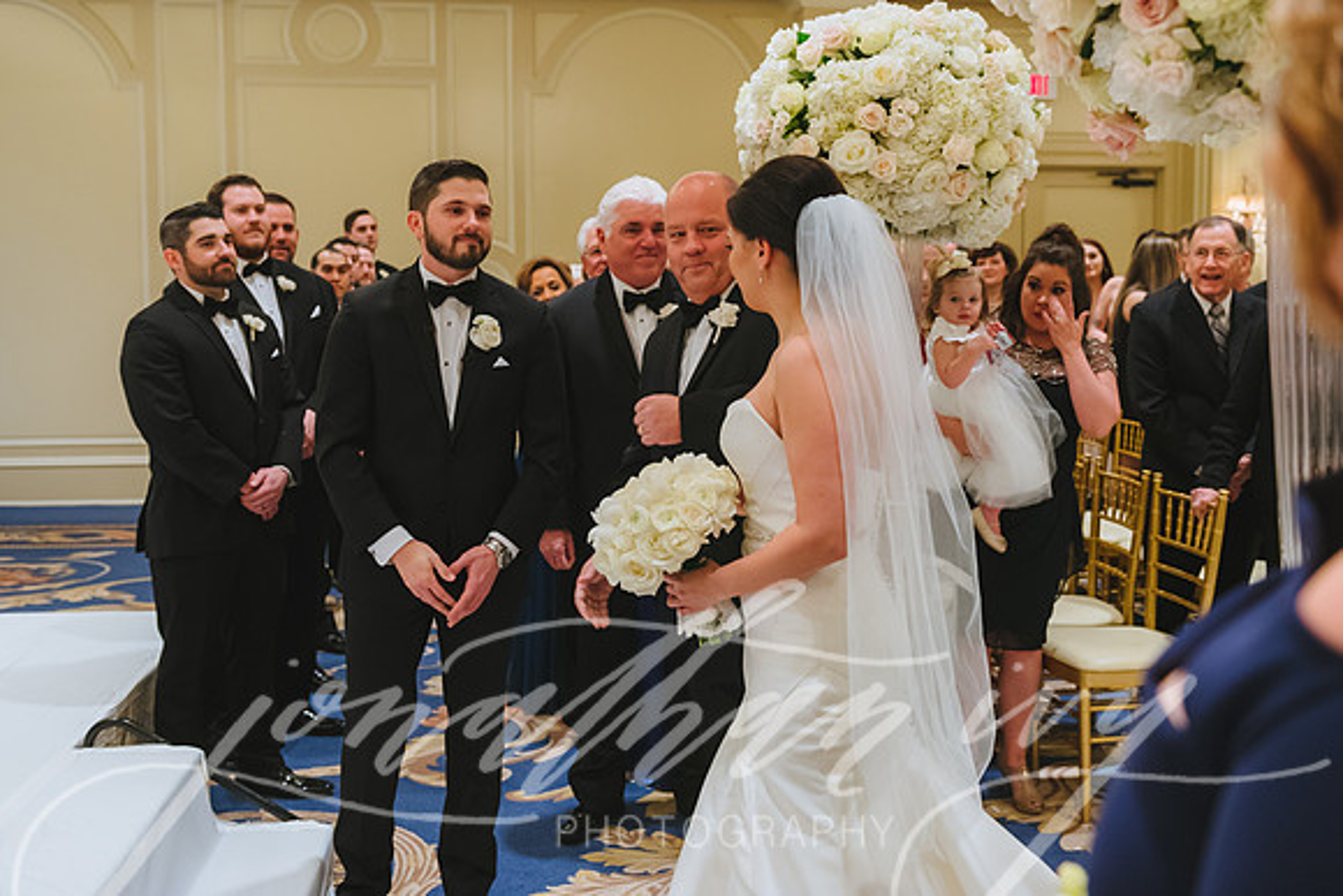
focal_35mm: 36
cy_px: 388
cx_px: 672
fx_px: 1354
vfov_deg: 36.6
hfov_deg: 52.8
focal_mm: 32
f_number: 3.5
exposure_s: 1/160
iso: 2500
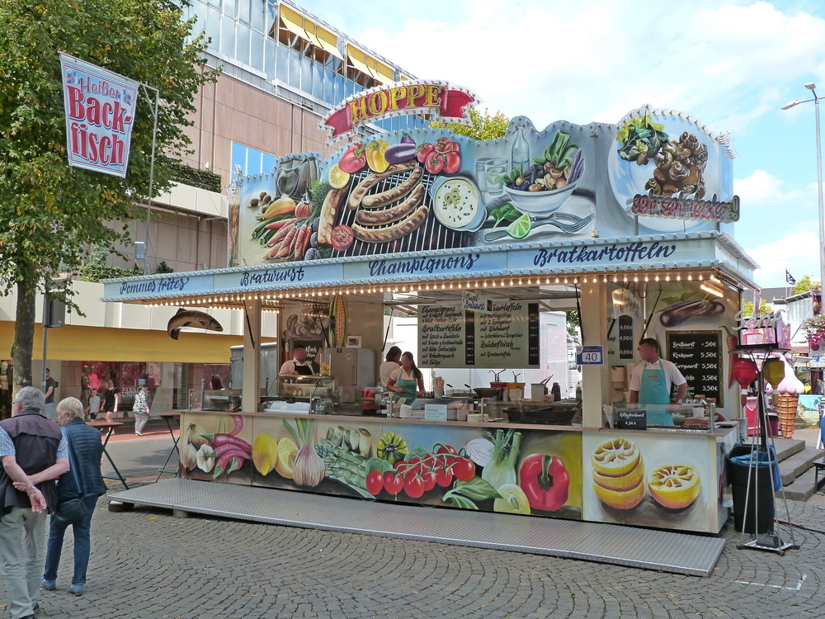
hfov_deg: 58.4
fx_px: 739
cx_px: 412
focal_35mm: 31
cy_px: 310
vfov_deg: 45.4
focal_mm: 5.4
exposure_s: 1/250
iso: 160
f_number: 4.5
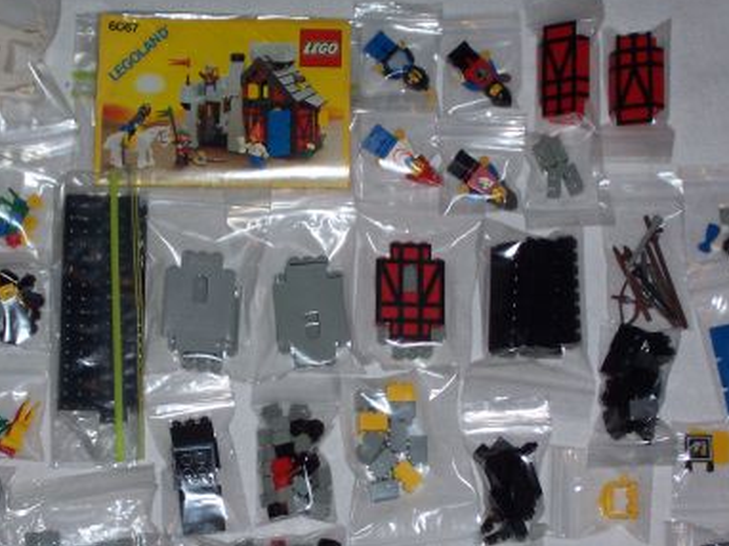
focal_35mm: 93
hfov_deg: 21.1
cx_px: 309
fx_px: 1957
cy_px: 331
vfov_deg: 15.9
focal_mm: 10.8
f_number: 4
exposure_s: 1/90
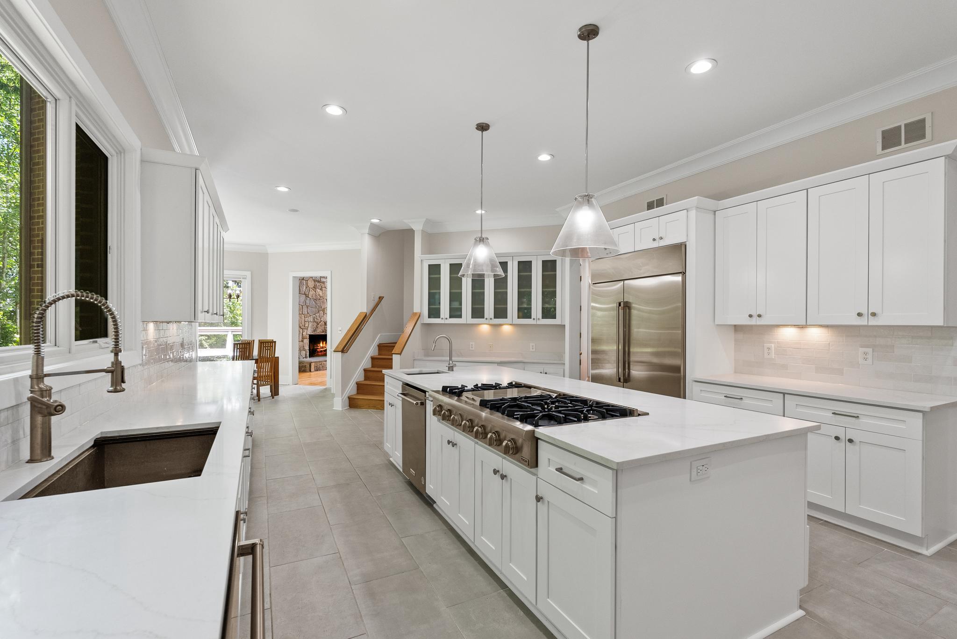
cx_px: 478
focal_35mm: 16
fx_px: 425
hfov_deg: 96.7
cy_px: 320
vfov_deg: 73.8
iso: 800
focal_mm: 16
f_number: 6.3
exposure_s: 1/25
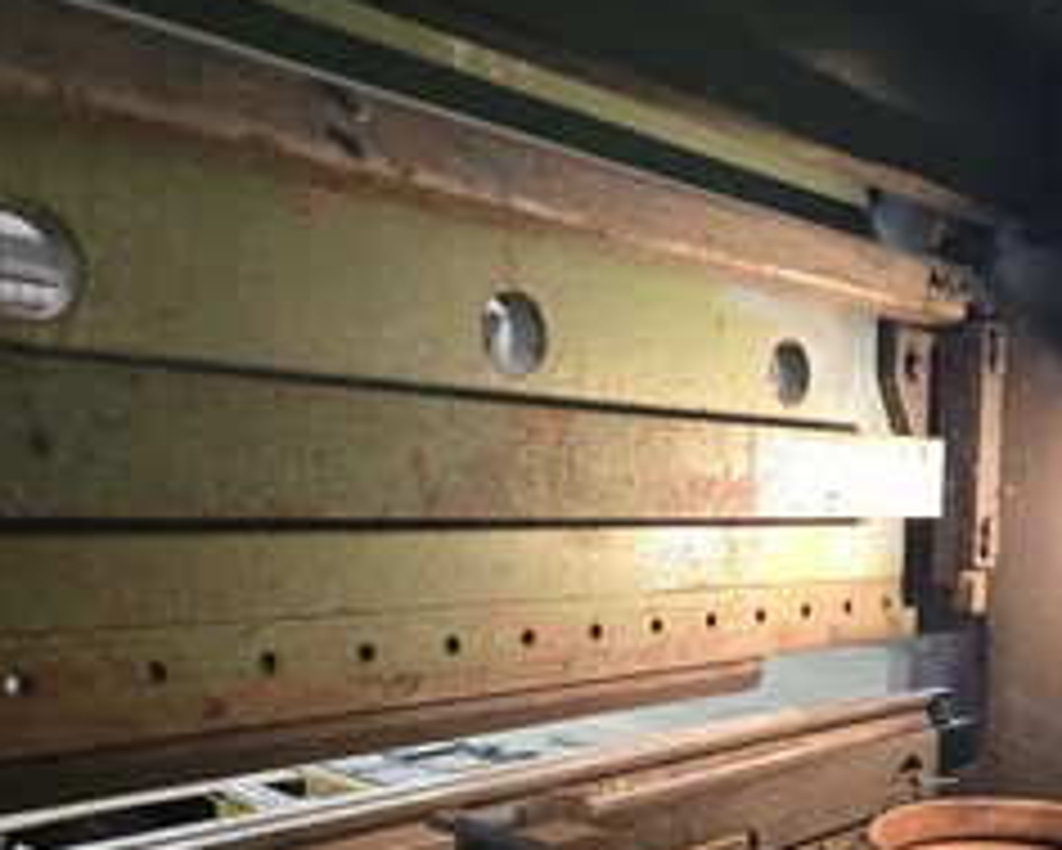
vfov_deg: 38.0
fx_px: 1195
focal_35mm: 38
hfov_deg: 47.4
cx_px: 670
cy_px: 652
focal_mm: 5.4
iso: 640
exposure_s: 1/60
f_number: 1.8
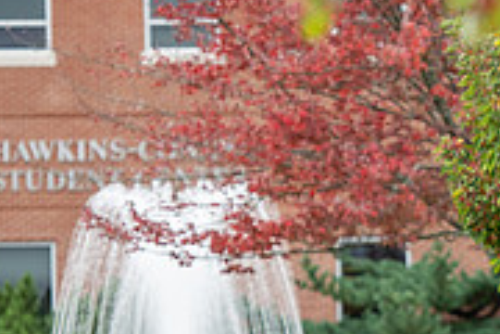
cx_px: 567
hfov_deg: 4.9
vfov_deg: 3.3
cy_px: 385
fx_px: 5833
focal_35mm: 420
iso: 320
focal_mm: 130
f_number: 3.5
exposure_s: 1/400
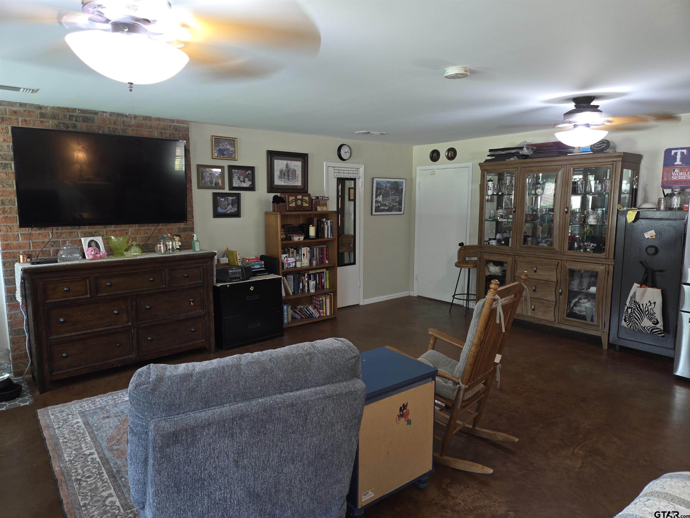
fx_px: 458
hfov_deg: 73.9
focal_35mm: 23
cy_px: 259
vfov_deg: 58.9
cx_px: 345
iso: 125
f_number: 1.8
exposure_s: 1/24
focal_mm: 5.4
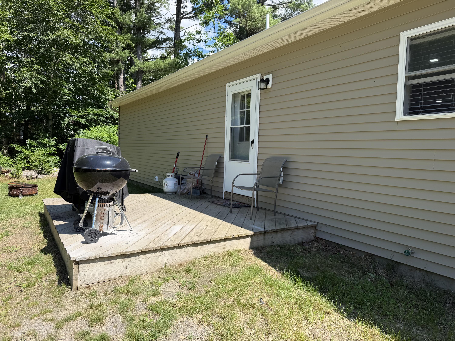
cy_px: 170
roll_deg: +1.2
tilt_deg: -4.8
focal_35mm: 24
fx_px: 315
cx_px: 228
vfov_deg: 56.8
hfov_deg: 71.6
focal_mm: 6.76
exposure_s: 1/2110
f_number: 1.78
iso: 80
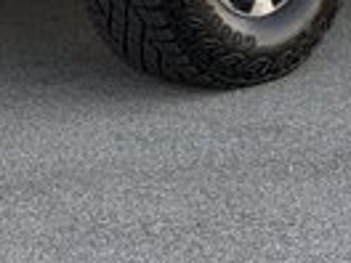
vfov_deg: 6.2
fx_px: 2352
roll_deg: +0.9
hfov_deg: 8.5
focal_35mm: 232
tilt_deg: -1.9
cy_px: -319
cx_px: 199
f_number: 1.78
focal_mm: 6.76
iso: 160
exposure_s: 1/80
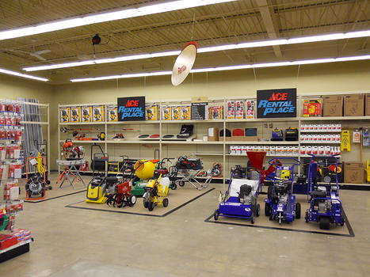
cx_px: 185
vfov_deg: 49.7
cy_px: 138
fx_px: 299
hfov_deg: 63.5
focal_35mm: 28
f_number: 2.7
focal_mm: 5
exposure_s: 1/125
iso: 500
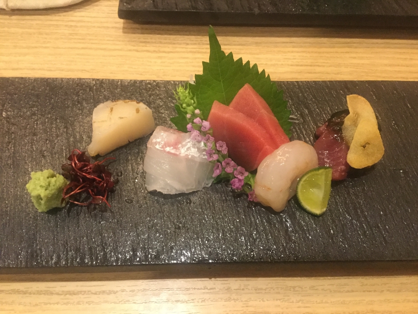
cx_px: 209
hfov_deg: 58.4
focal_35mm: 31
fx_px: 374
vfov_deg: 45.4
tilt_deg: -60.4
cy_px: 157
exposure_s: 1/15
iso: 320
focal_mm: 3.3
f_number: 2.4
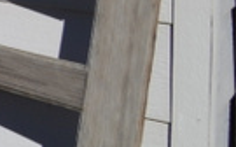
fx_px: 821
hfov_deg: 9.2
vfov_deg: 9.2
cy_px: -206
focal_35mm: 128
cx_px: -614
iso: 100
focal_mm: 11
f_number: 9
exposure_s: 1/320
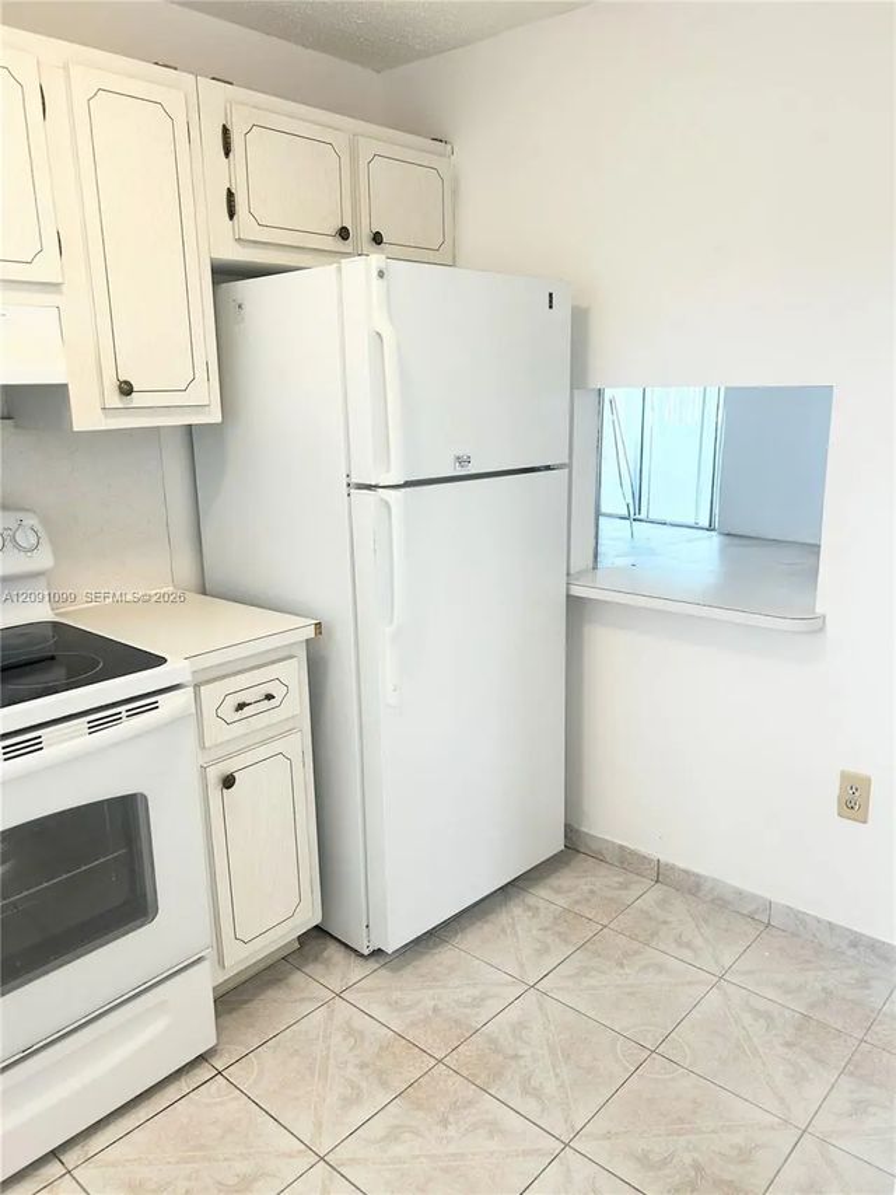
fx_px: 897
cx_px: 448
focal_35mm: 26
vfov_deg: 67.3
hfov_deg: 53.1
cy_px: 598
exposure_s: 1/120
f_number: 1.5
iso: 80
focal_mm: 5.7
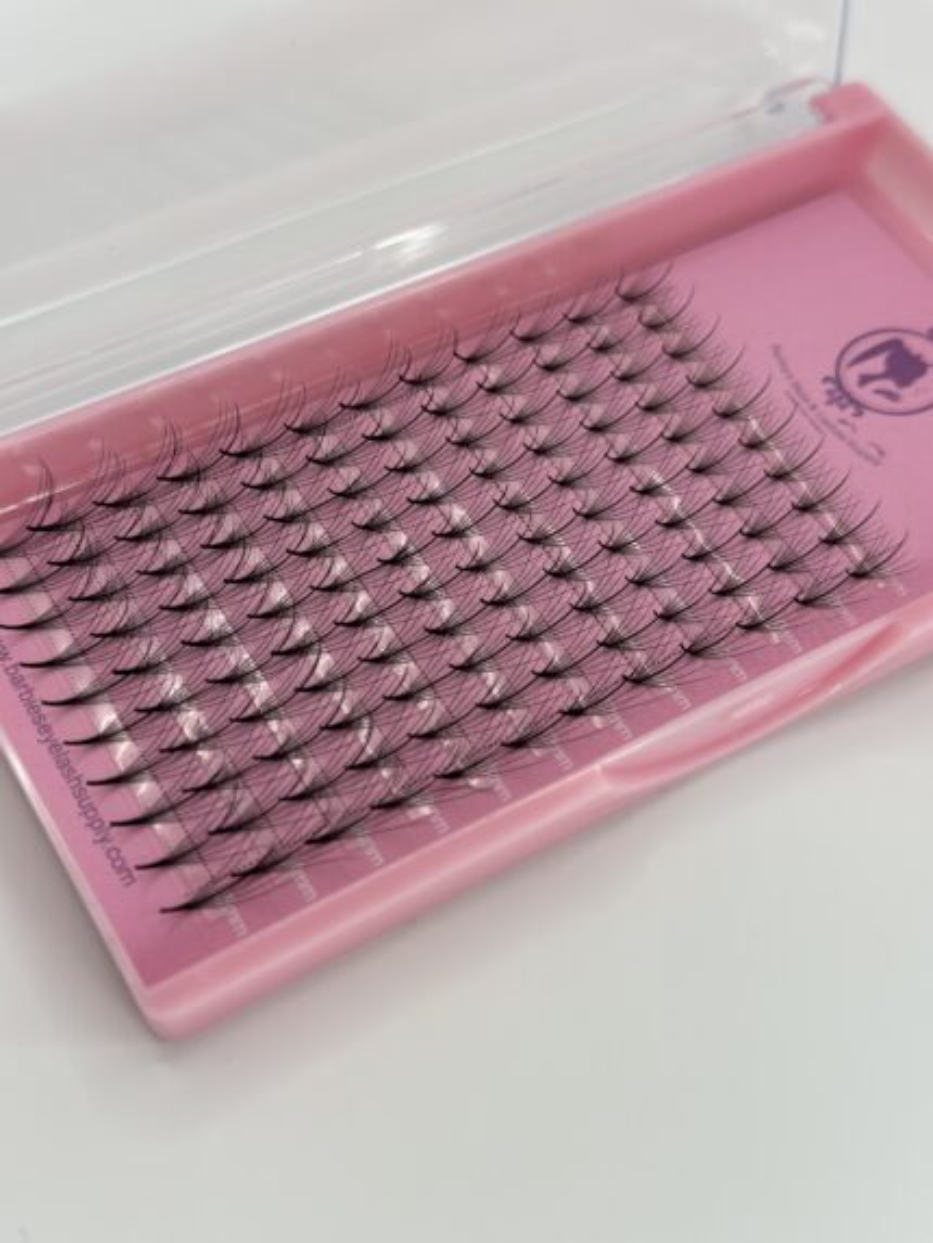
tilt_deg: -57.2
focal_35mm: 48
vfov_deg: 39.6
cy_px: 622
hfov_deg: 30.3
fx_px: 1724
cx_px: 466
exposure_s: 1/1120
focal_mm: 6.86
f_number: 1.78
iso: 80
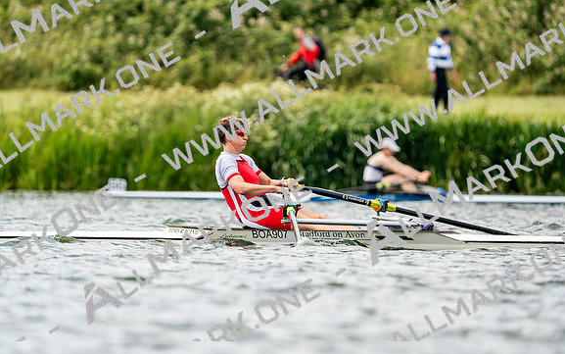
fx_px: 7717
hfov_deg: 4.2
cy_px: 173
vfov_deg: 2.6
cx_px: 283
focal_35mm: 501
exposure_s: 1/2000
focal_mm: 489
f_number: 6.3
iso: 400
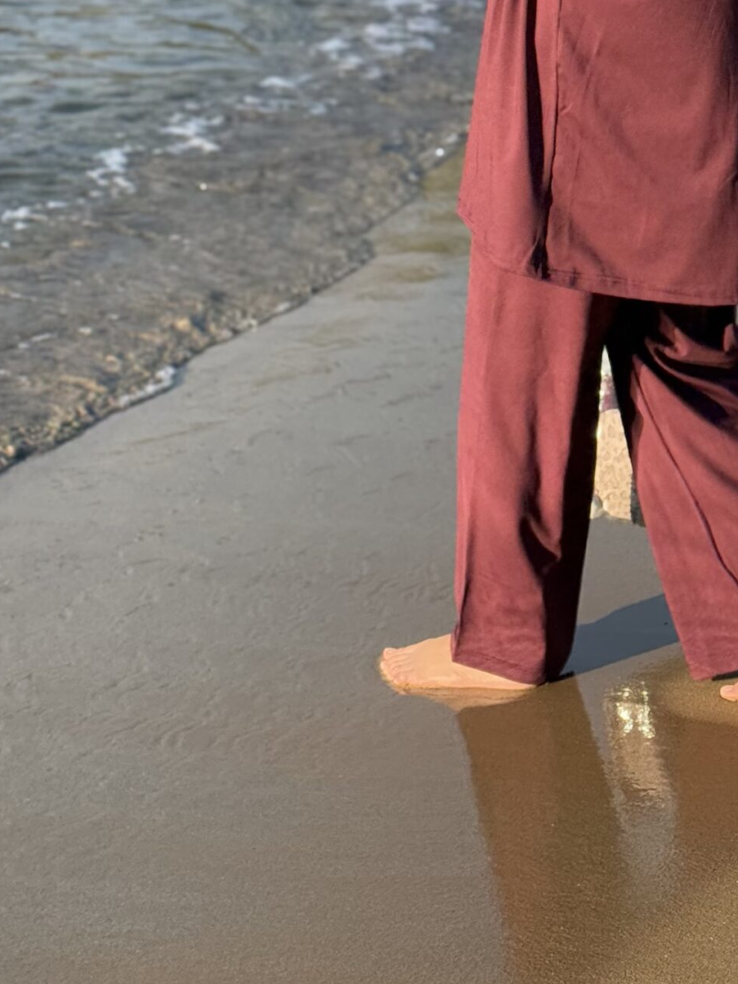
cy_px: 64
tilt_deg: -11.7
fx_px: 2729
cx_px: 644
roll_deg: -4.1
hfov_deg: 15.3
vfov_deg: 20.0
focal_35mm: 96
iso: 100
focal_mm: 6.76
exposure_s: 1/2146
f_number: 1.78
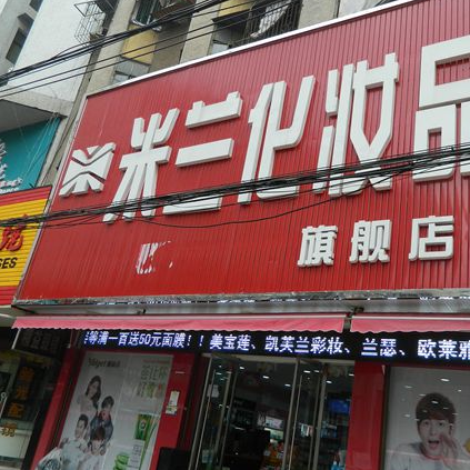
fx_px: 507
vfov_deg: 49.7
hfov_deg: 49.2
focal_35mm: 33
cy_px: 239
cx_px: 297
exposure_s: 1/200
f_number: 3.1
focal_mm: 4.5
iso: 80
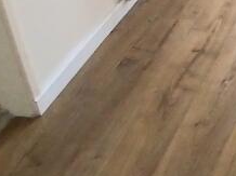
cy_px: -158
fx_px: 545
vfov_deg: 15.4
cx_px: 406
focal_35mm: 80
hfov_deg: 19.4
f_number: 2.2
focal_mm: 1.4
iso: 80
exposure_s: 1/100
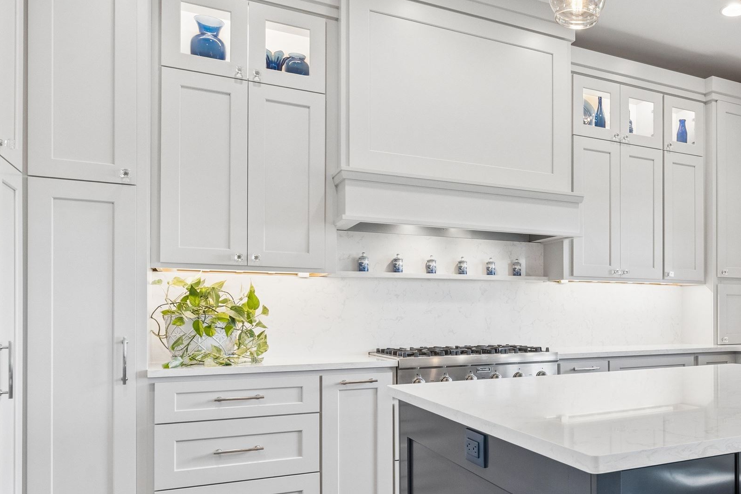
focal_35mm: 31
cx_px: 586
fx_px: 638
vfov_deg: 41.9
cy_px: 315
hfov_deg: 56.2
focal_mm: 16
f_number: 10
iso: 800
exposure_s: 1/25
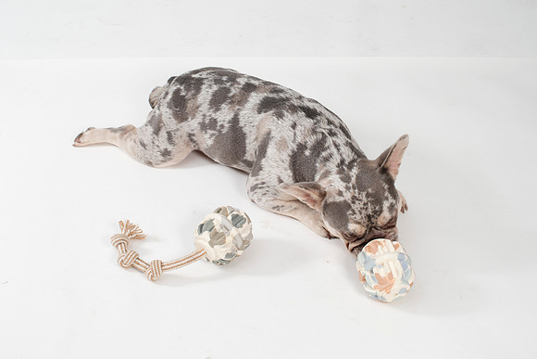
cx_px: 296
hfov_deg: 31.8
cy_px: 151
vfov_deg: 21.5
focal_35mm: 63
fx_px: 942
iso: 250
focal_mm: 50
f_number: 8
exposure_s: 1/200
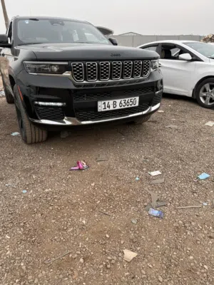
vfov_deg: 71.6
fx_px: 198
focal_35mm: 24
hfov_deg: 56.8
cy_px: 142
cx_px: 107
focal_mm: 6.86
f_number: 1.78
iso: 80
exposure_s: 1/1272
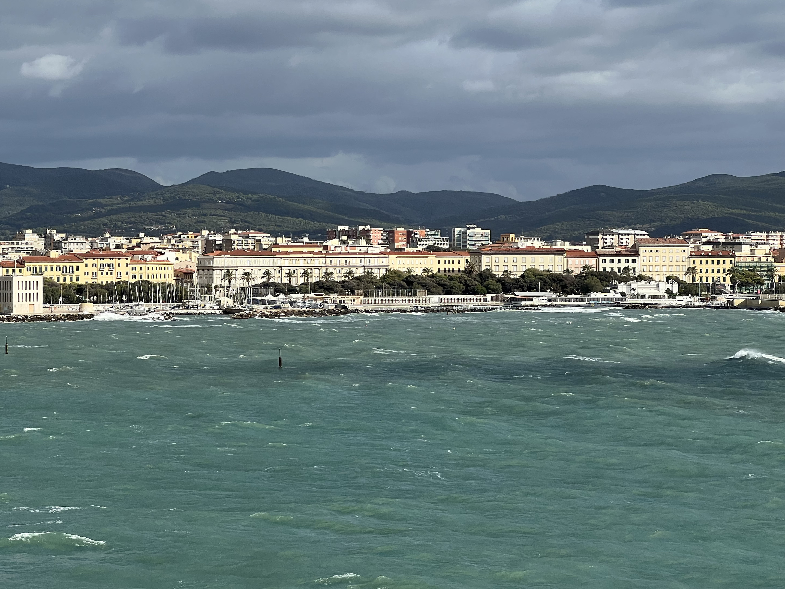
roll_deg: +0.6
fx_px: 2426
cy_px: 225
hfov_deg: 18.4
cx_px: 323
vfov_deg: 13.8
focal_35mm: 107
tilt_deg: +1.9
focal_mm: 9
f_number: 2.8
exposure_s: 1/1054
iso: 32
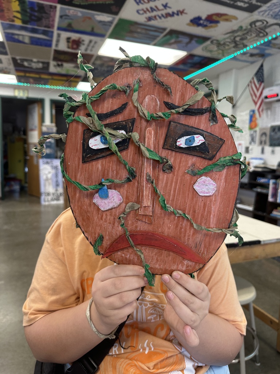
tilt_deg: -5.6
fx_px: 259
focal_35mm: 24
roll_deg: -2.9
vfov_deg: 71.6
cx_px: 140
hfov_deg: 56.8
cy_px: 187
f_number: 1.78
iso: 160
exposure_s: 1/60
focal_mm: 6.86
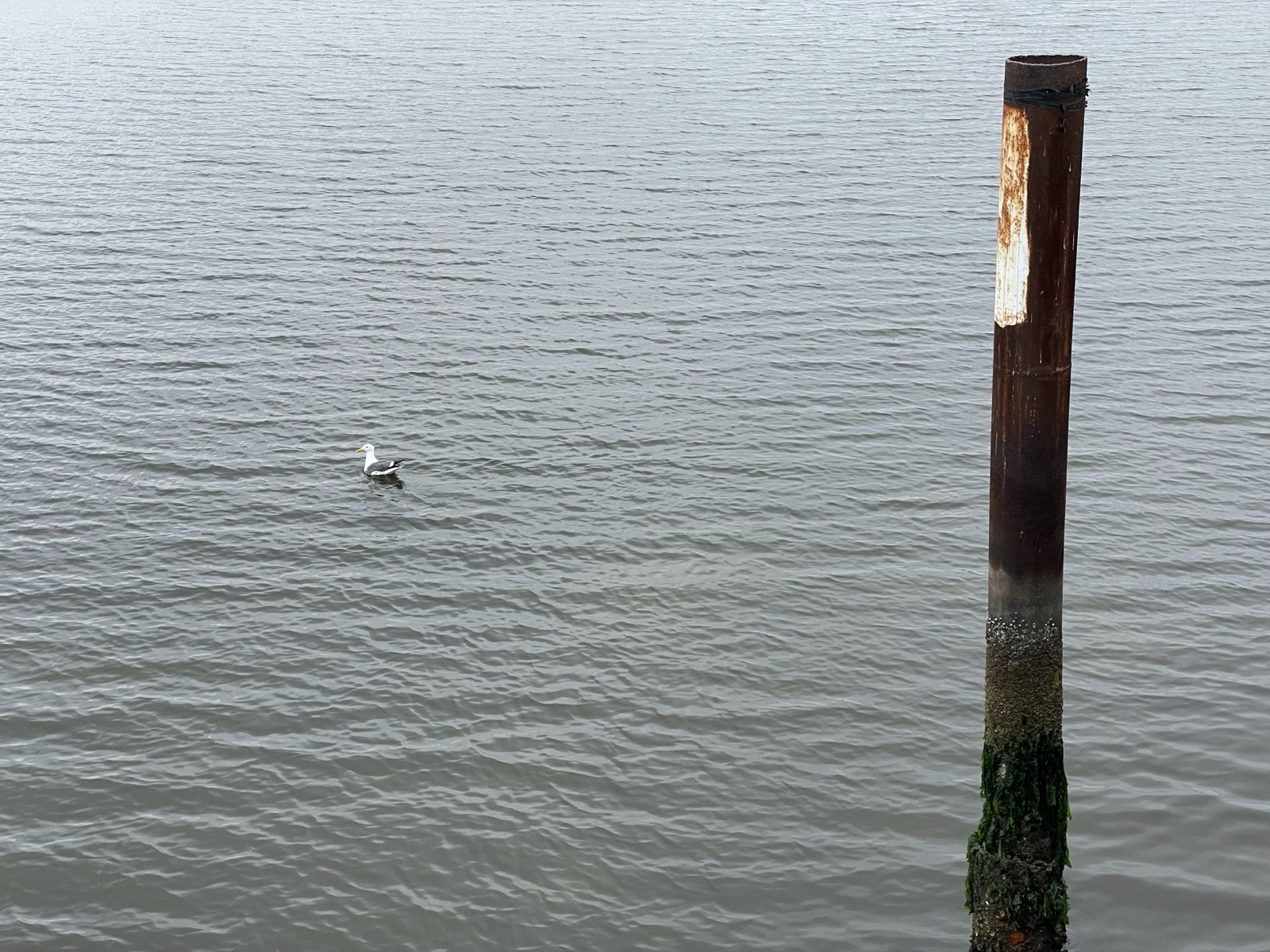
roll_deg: +3.3
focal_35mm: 52
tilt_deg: -21.0
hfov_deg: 36.8
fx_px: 1908
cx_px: 635
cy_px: 476
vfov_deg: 28.0
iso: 25
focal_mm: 6
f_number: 2
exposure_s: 1/372
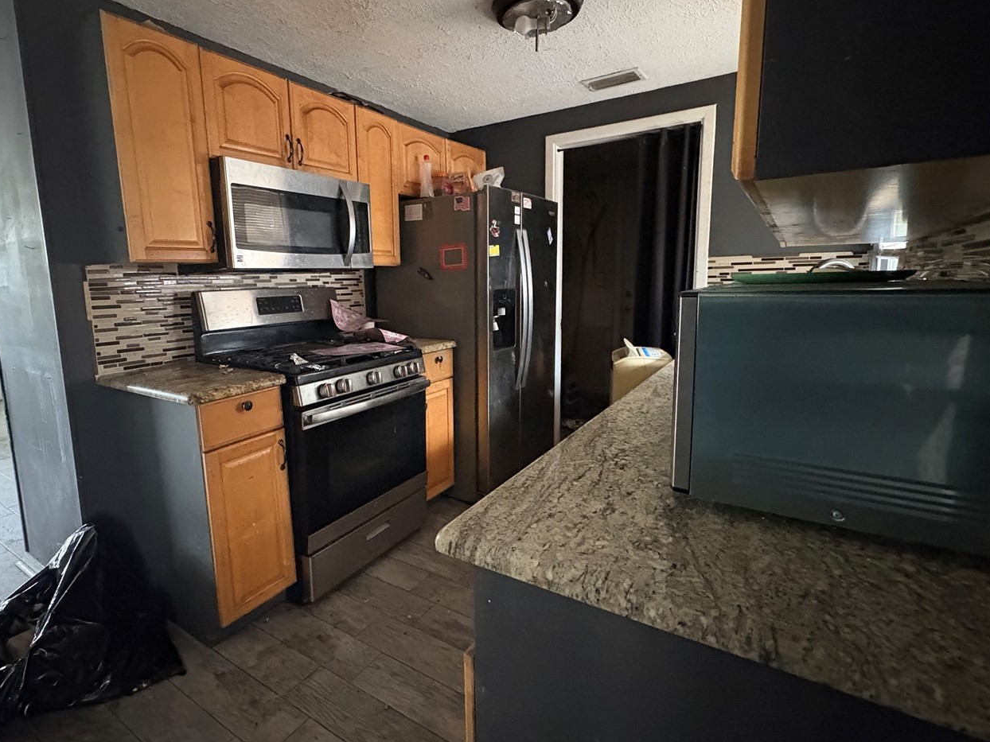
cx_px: 448
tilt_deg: -8.2
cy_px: 348
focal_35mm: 18
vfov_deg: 71.5
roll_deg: +1.1
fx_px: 515
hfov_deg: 87.5
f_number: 2.2
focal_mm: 2.22
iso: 1600
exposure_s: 1/30
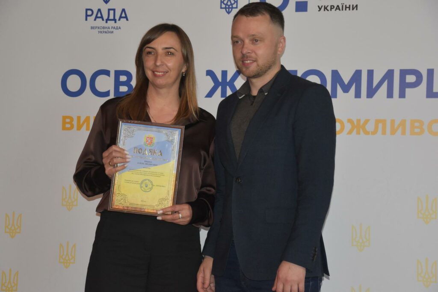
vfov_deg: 14.7
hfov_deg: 21.9
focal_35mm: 93
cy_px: 146
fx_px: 1132
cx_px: 219
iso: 1600
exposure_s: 1/60
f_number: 5.3
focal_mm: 62
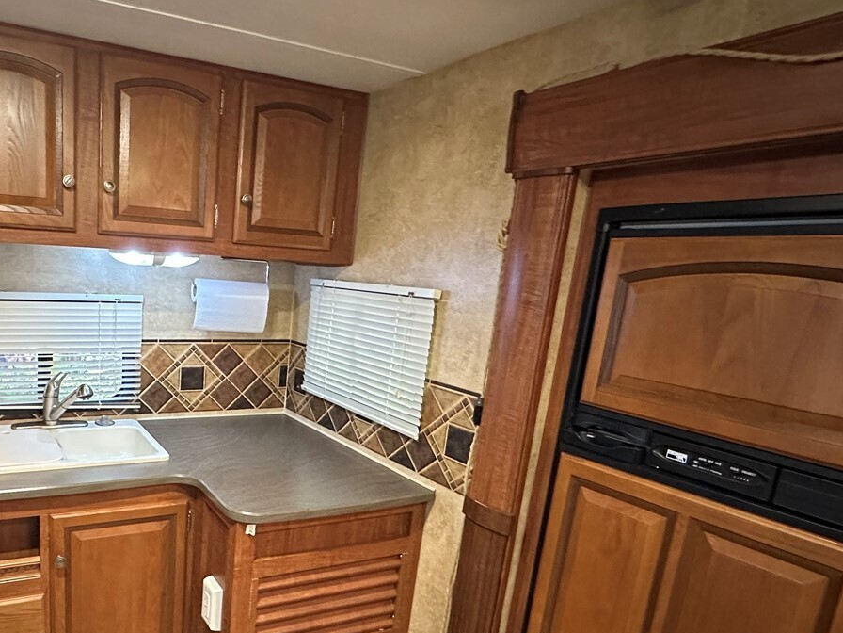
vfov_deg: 54.2
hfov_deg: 65.7
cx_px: 226
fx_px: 609
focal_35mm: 25
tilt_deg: -12.9
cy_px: 398
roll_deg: -3.5
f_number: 2.2
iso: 800
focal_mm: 2.22
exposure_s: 1/60
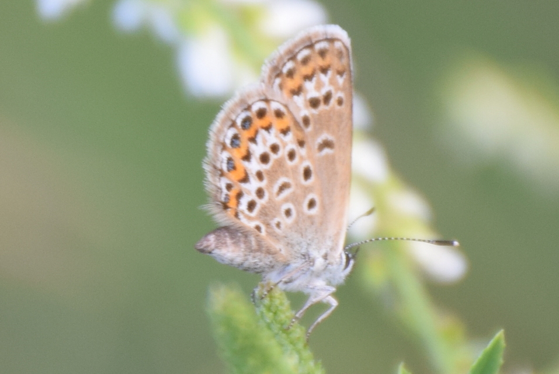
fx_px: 3264
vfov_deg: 6.6
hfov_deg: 9.8
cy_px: 187
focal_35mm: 210
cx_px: 280
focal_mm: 140
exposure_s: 1/100
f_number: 7.1
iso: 320
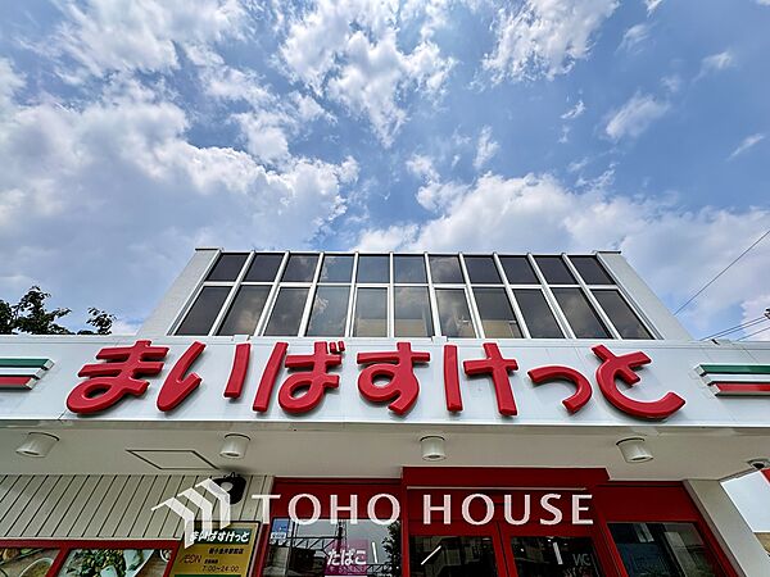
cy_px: 288
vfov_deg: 85.7
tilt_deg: +45.2
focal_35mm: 14
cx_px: 385
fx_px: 311
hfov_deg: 102.1
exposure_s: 1/2770
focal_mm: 2.22
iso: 50
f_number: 2.2
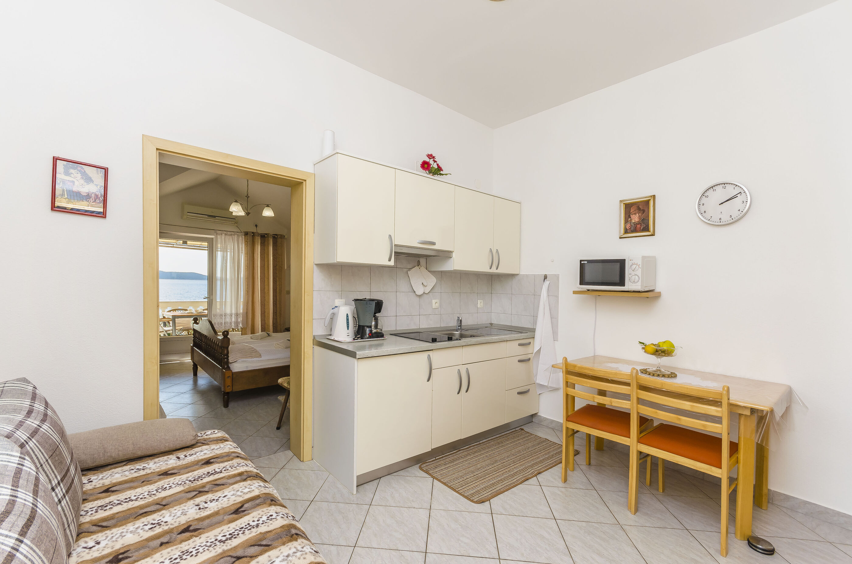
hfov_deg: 100.5
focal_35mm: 15
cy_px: 282
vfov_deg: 77.1
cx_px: 426
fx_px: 354
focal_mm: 10
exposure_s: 1/100
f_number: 8
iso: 100
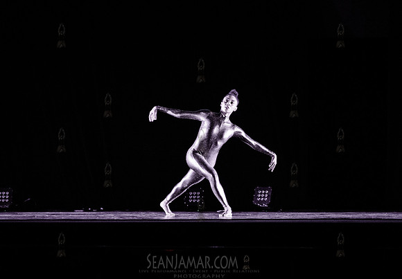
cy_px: 146
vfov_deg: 5.4
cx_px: 202
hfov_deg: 7.8
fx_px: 2949
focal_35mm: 261
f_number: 2.8
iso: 4000
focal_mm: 200
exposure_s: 1/640
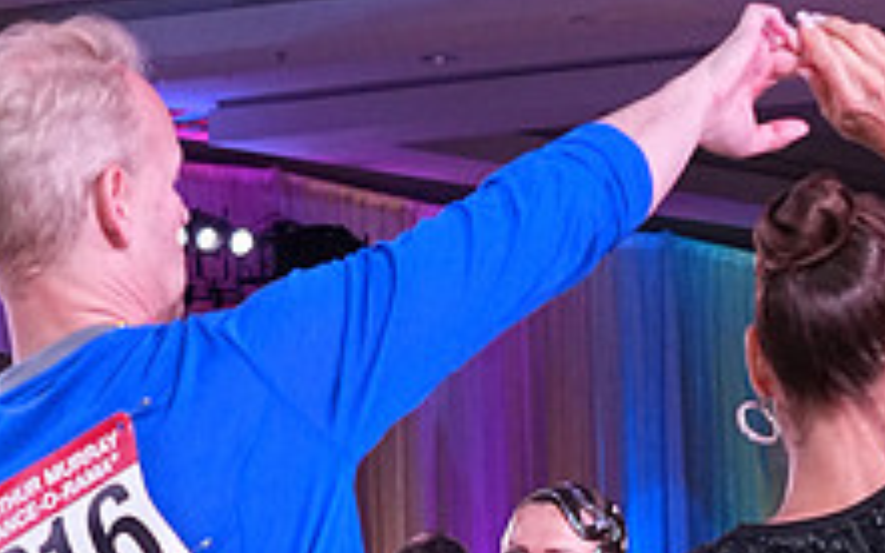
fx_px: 4847
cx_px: 559
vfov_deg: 6.4
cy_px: 1058
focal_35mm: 201
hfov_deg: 10.4
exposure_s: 1/320
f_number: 5.6
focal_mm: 50
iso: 2500
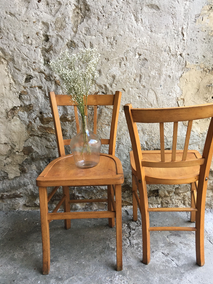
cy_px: 143
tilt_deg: -15.5
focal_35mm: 33
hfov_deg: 42.9
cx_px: 120
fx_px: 271
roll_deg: +1.2
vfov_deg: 55.4
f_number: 2.2
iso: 64
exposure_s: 1/33
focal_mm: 4.15
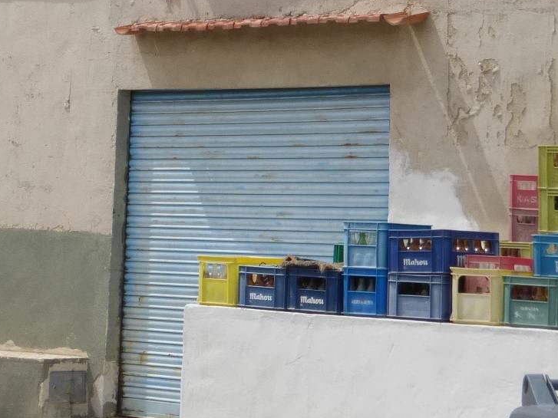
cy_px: -47
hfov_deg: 15.7
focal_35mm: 124
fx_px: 1999
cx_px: 38
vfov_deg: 11.8
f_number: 4.1
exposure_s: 1/1300
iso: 100
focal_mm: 7.9
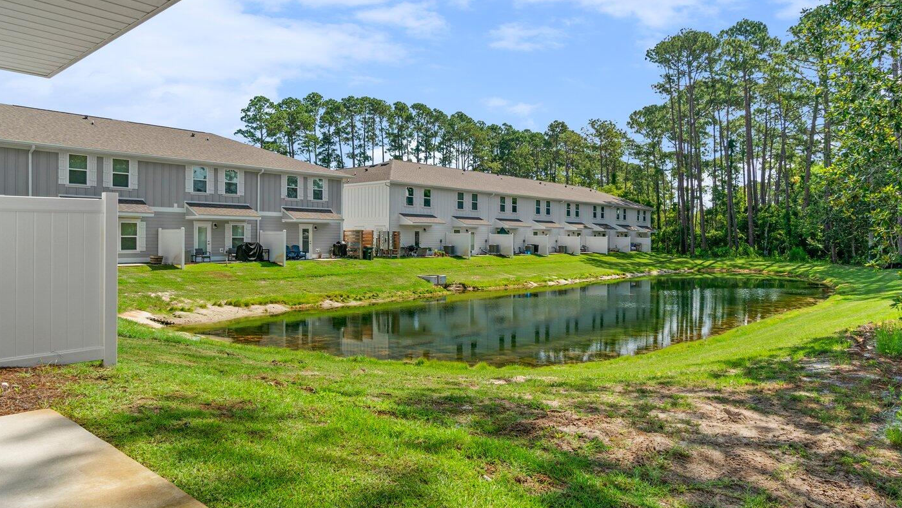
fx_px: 550
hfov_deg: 78.7
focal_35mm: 23
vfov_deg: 49.5
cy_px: 239
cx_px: 440
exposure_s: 1/30
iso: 100
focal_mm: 10
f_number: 8
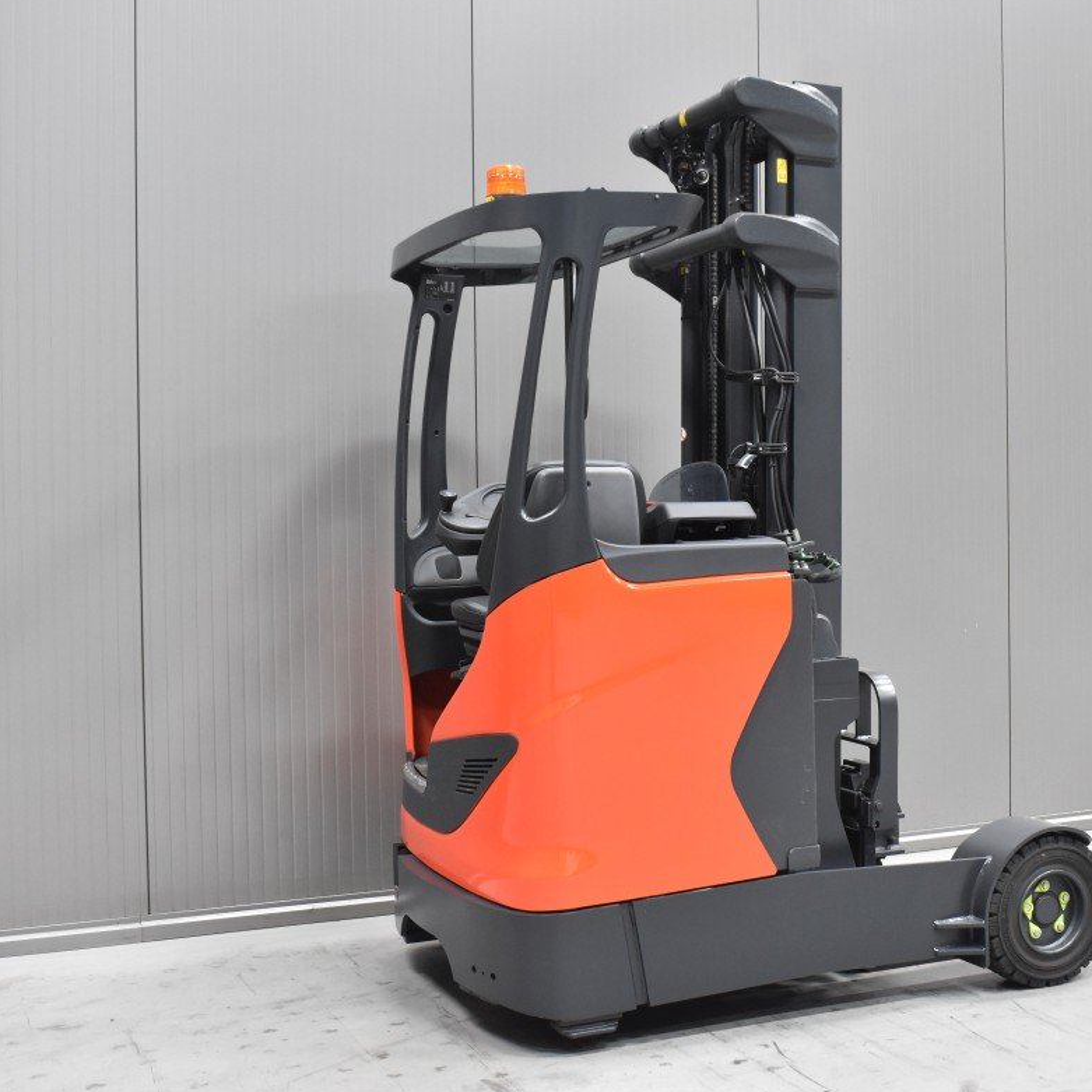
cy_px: 538
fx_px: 1677
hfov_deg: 35.9
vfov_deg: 36.1
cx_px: 680
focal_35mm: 47
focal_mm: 24
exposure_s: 1/20
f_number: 5.6
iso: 1600
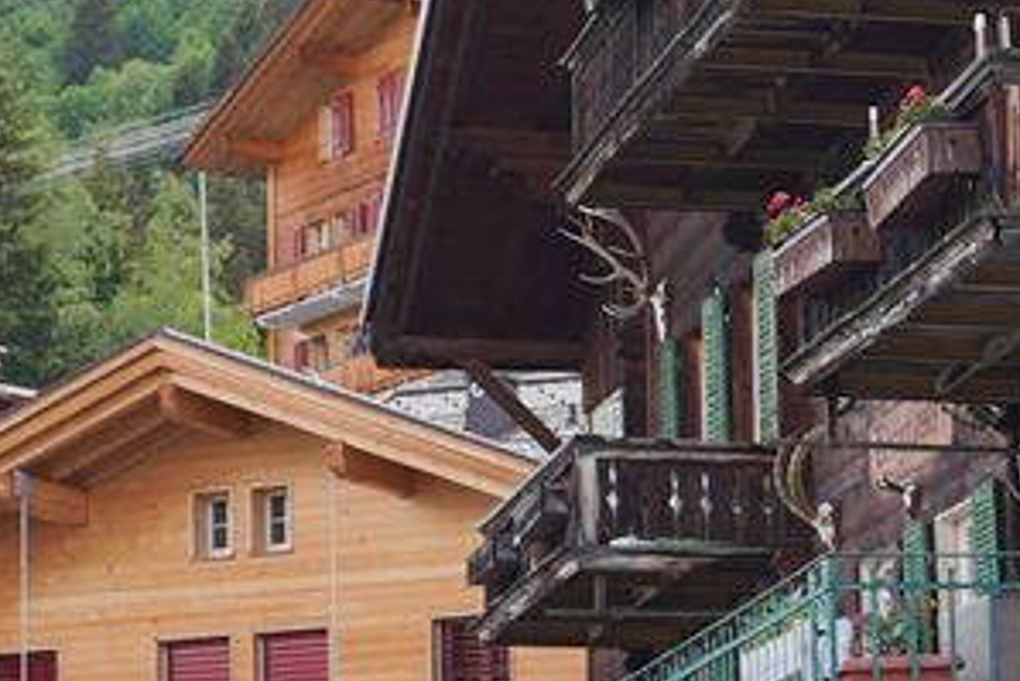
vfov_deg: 8.5
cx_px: 1335
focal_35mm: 161
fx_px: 4564
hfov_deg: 12.4
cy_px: 671
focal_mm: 24
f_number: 7.1
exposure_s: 1/100
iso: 100
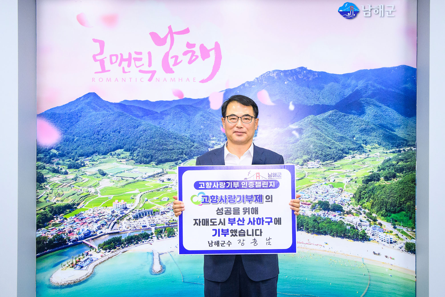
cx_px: 222
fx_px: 482
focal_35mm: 39
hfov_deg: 49.6
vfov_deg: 34.2
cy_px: 148
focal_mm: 26
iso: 1600
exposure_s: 1/160
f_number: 4
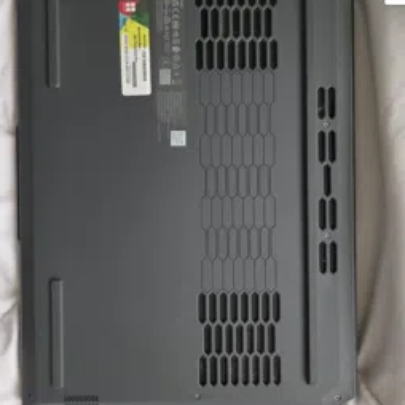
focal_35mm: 32
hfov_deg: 51.1
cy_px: 180
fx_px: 424
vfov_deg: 51.0
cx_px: 188
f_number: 1.7
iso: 800
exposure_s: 1/120
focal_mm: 6.3
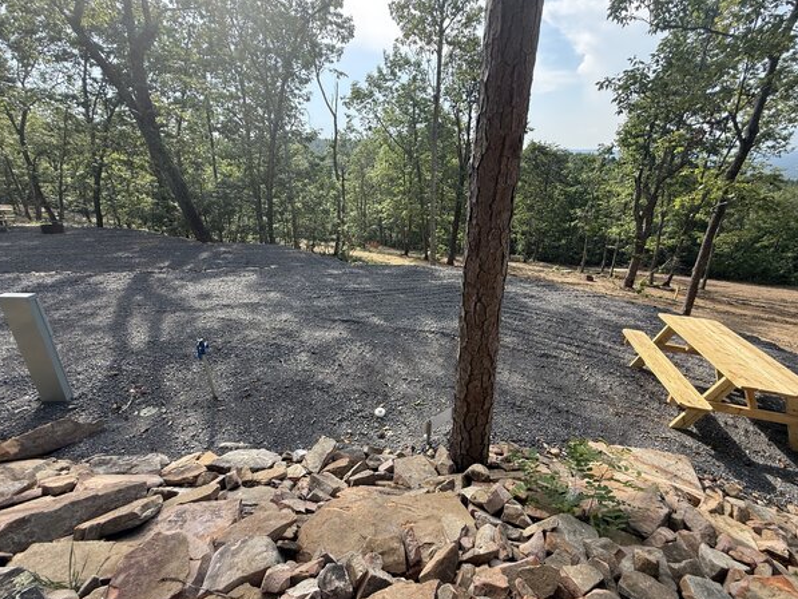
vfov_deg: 81.8
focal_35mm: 15
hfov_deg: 98.1
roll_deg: -0.7
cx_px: 416
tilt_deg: -21.9
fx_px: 346
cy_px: 294
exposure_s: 1/318
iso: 50
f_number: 2.2
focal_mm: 2.22
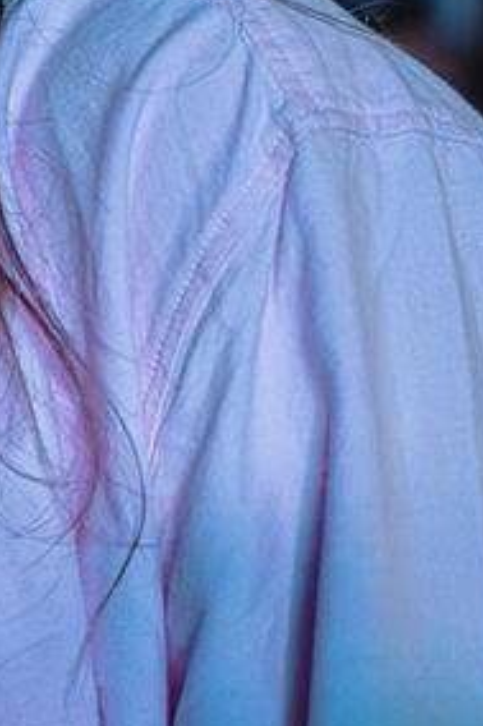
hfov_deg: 5.2
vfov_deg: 8.7
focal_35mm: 237
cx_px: -1365
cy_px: 332
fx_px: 4775
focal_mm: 35
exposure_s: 1/160
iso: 1600
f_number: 2
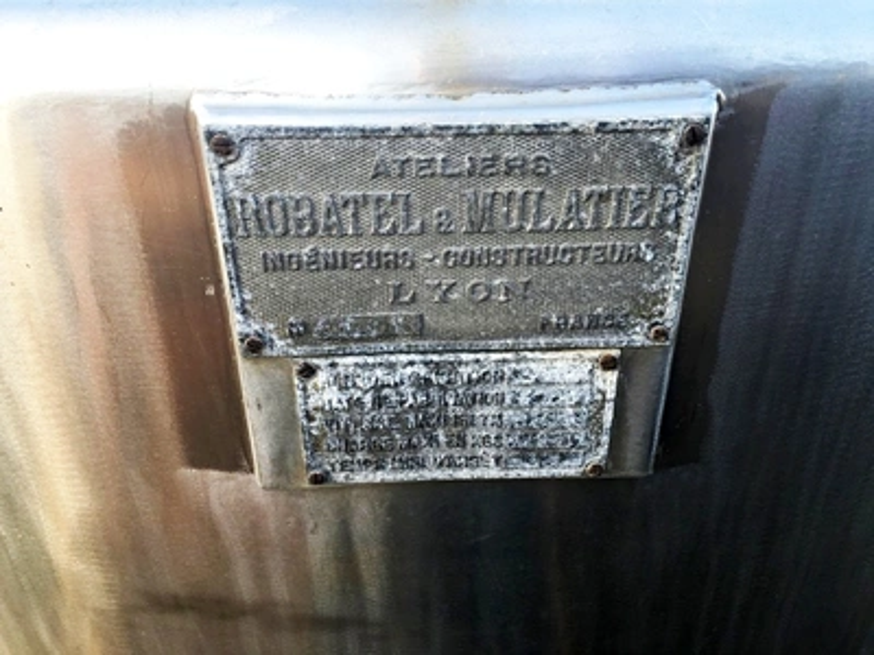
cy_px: 328
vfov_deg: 48.2
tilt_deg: -33.0
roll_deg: +0.5
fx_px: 732
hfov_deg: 61.7
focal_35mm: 29
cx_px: 437
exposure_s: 1/139
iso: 25
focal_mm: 4.15
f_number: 2.2
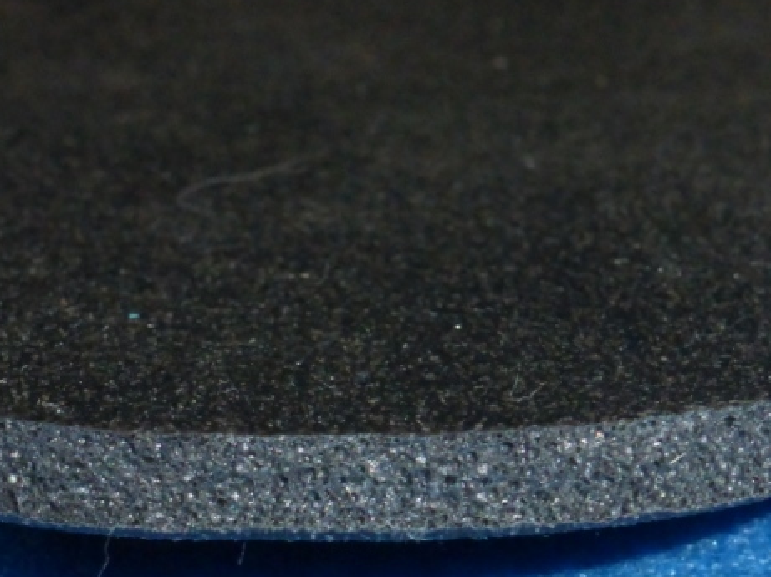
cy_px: 346
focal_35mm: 99
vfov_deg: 14.9
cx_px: 328
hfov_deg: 19.8
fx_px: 2203
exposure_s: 1/60
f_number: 4.6
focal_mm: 9.7
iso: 800
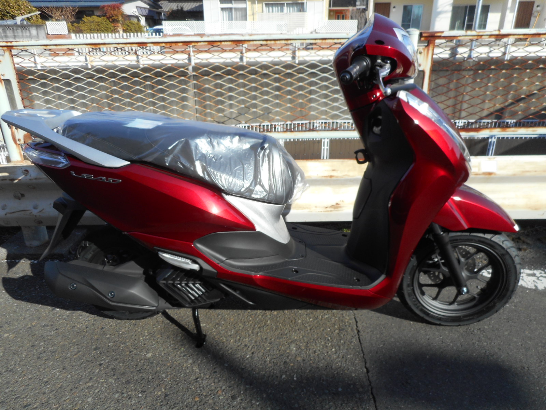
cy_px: 205
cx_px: 273
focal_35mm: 25
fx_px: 394
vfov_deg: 54.9
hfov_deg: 69.4
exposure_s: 1/500
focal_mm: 4.5
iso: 80
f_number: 3.7
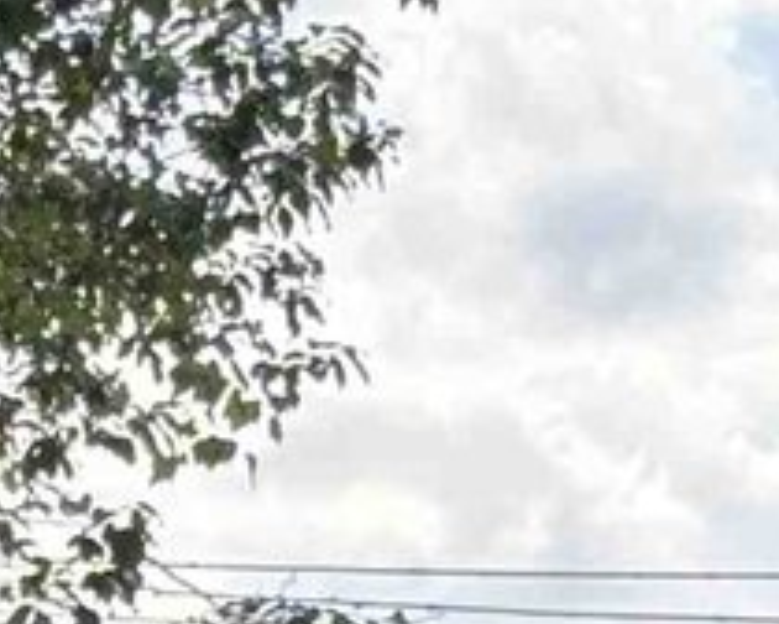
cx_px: -564
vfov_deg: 3.9
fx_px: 8922
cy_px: 1560
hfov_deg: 4.9
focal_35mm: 387
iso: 32
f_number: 1.6
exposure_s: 1/466
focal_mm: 5.96
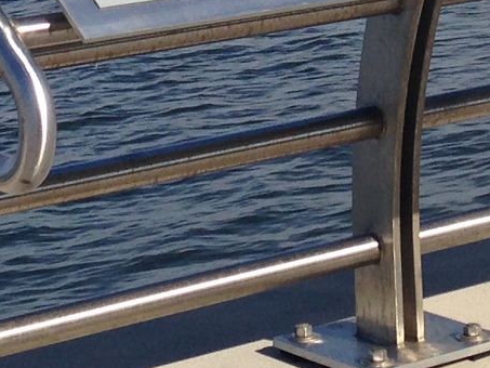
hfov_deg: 10.8
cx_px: 398
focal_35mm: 182
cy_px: -195
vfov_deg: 8.0
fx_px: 2577
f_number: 2.4
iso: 50
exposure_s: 1/2169
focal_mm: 4.12
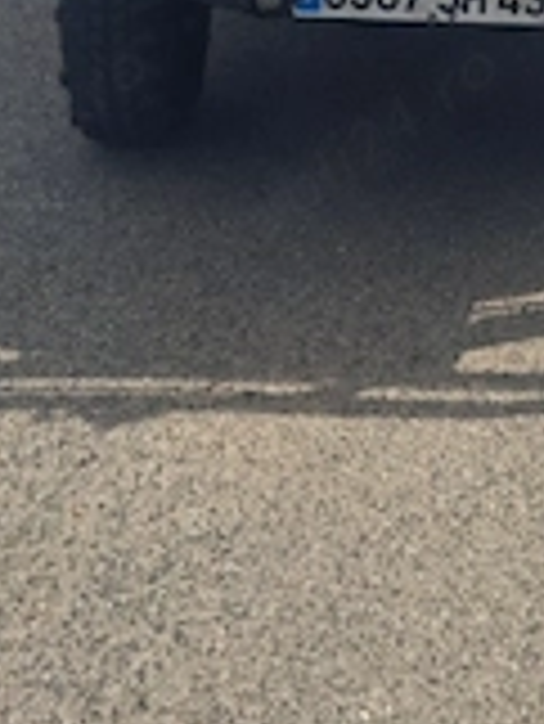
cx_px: 441
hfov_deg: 21.7
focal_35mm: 67
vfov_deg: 25.9
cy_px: -139
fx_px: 1402
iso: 20
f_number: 1.8
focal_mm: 4
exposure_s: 1/769
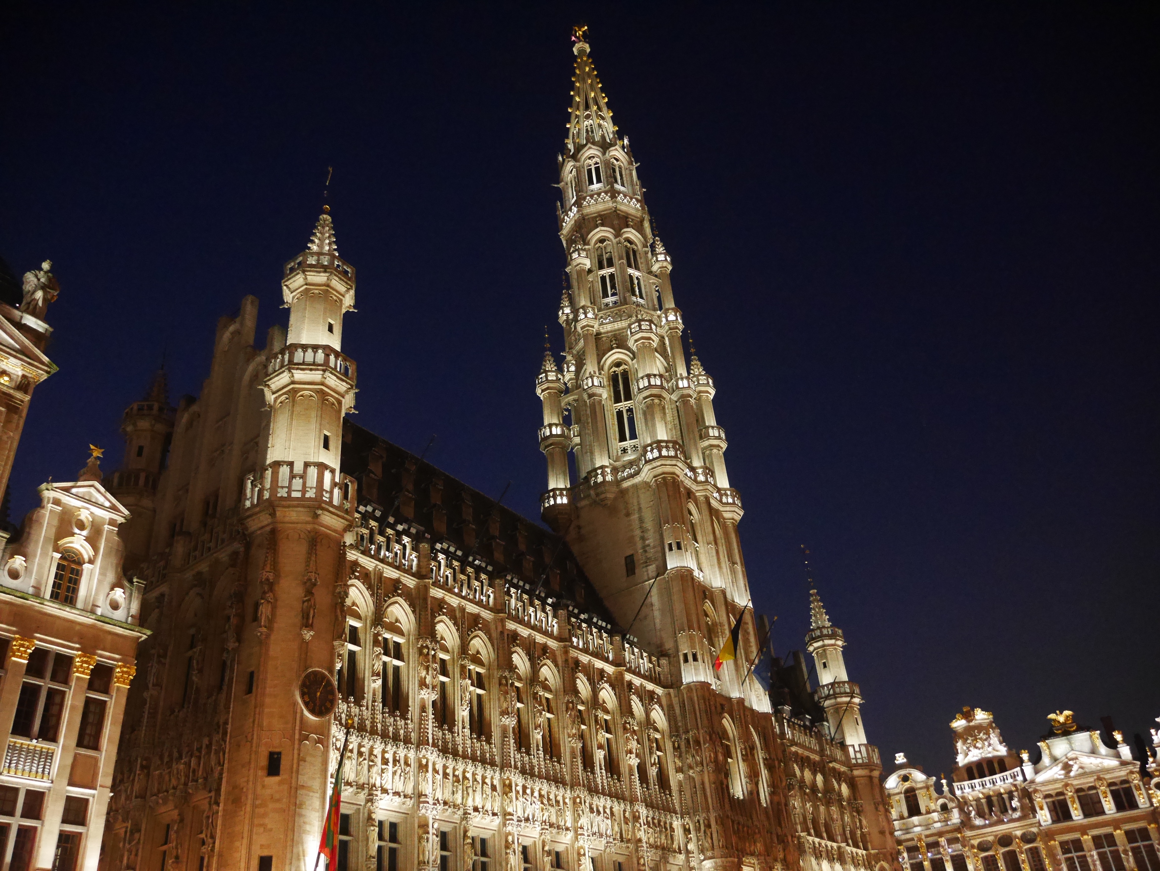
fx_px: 939
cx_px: 580
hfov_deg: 63.4
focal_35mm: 28
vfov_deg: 49.8
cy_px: 436
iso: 3200
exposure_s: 1/25
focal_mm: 14
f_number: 3.5
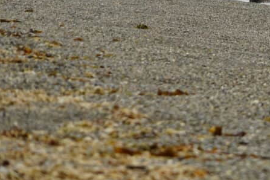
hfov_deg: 3.0
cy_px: -24
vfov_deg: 2.0
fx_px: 5160
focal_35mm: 688
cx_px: 354
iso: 200
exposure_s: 1/250
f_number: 6.3
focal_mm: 240
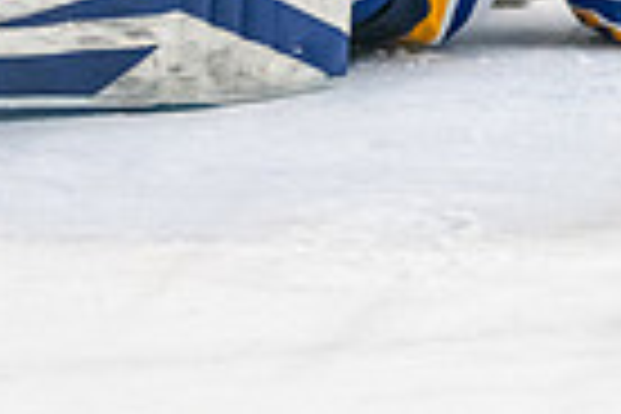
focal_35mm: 622
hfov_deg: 3.3
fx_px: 10729
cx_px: 749
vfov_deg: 2.2
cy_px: -409
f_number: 2.8
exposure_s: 1/800
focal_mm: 98
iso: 3200
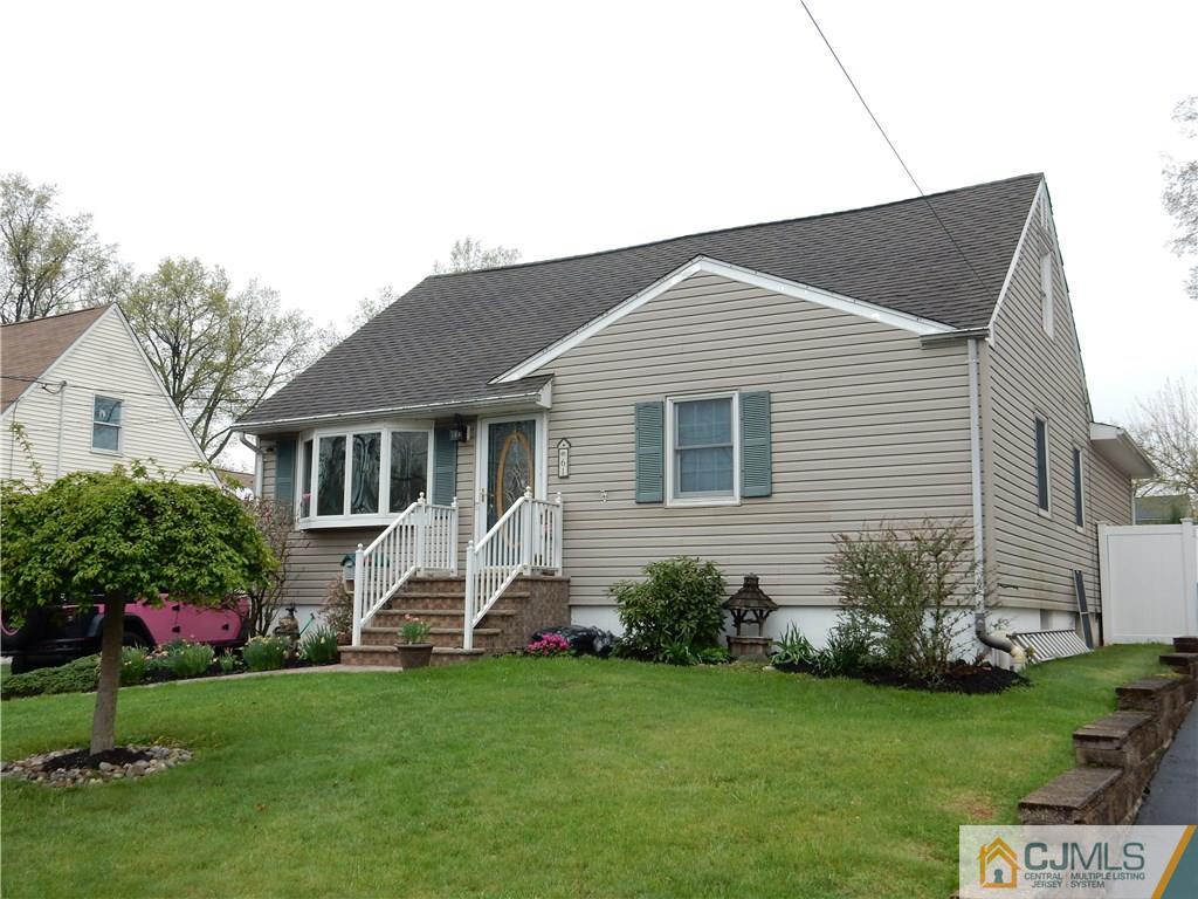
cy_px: 450
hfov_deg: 51.4
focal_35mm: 36
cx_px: 599
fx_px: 1246
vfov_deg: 39.7
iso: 125
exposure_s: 1/250
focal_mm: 6.4
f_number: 4
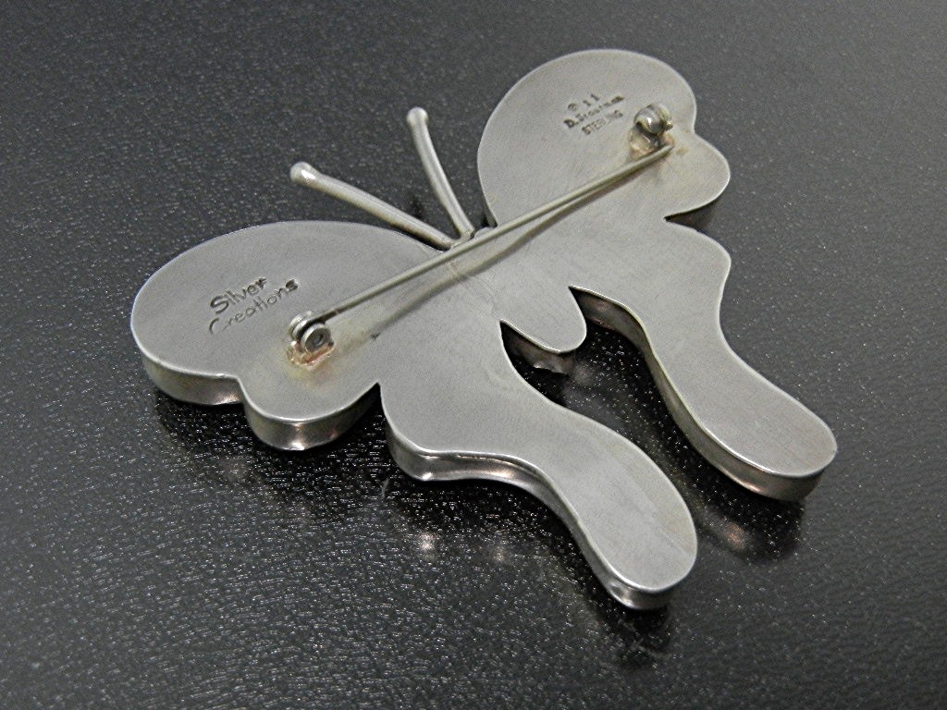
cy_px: 355
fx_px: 1423
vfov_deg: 28.0
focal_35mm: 52
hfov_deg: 36.8
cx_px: 474
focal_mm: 9.3
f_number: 7.8
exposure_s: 1/30
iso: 800
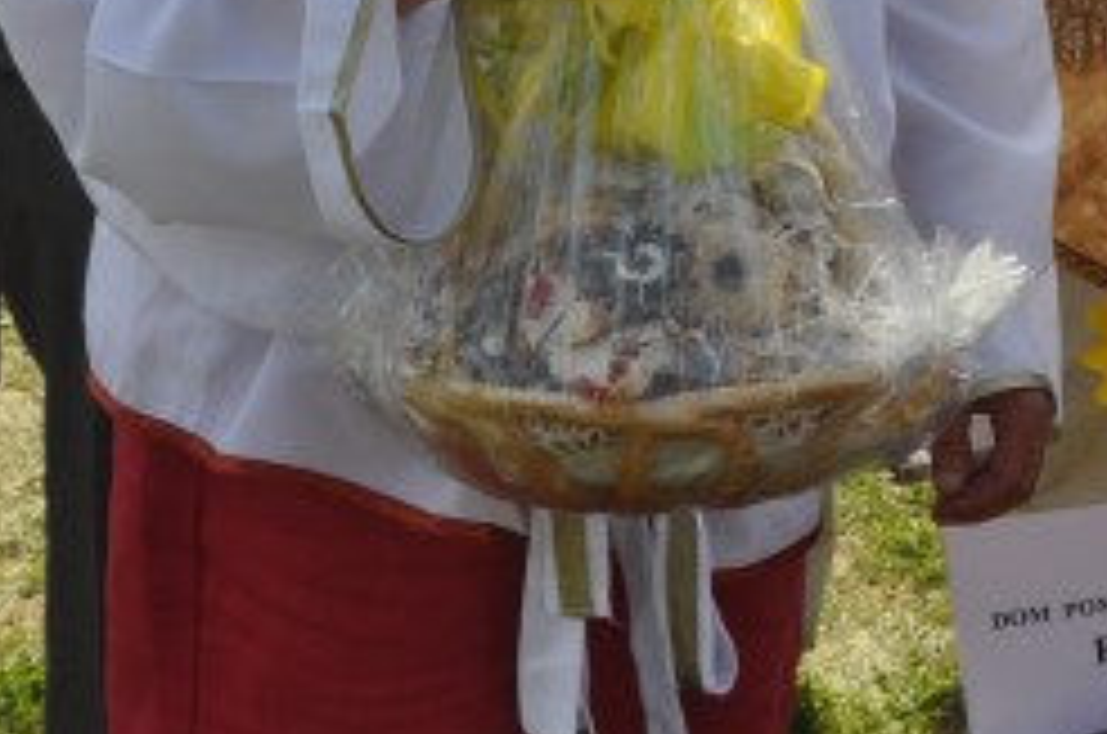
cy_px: -194
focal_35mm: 128
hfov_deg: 15.4
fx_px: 3929
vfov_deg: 10.5
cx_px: 1359
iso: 200
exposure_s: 1/320
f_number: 9
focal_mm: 21
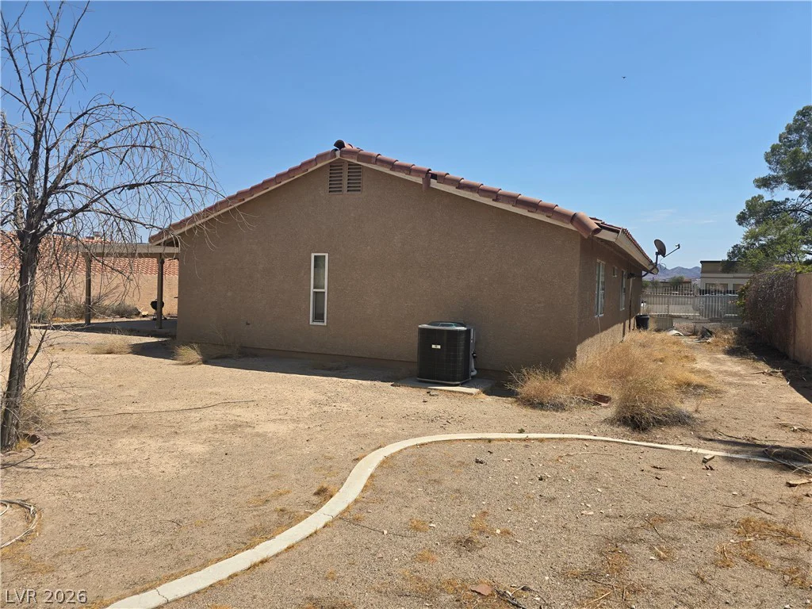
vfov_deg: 58.9
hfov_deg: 73.9
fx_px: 540
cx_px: 406
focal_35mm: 23
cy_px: 304
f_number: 1.7
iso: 12
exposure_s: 1/1108
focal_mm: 6.3
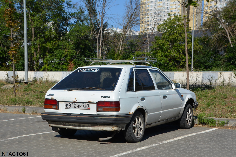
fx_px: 432
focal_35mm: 66
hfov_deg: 30.5
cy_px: 78
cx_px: 118
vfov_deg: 20.6
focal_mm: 44
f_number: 9
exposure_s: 1/320
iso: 100
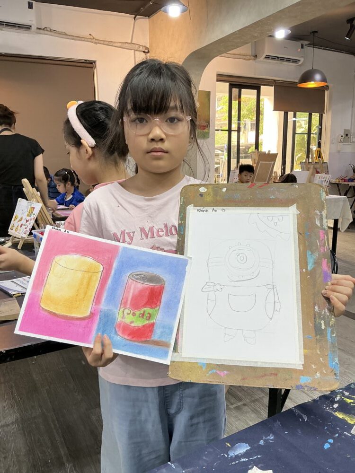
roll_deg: +0.9
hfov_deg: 49.7
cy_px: 236
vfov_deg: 63.4
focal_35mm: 28
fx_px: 383
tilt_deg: -11.2
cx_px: 178
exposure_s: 1/120
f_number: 1.8
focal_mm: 3
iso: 64
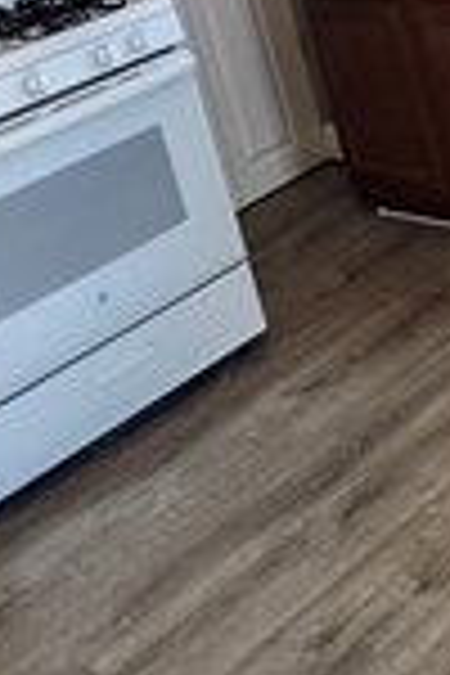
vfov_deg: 27.2
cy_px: -36
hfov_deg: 18.4
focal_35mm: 69
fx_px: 1294
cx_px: 585
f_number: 2.2
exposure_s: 1/60
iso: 80
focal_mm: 1.7
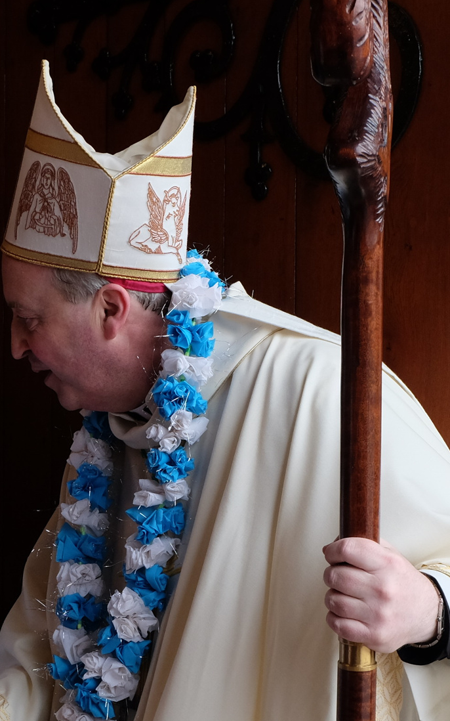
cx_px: 256
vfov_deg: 26.3
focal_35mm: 78
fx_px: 1531
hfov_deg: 16.7
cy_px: 477
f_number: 5
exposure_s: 1/100
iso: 640
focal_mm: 23.2
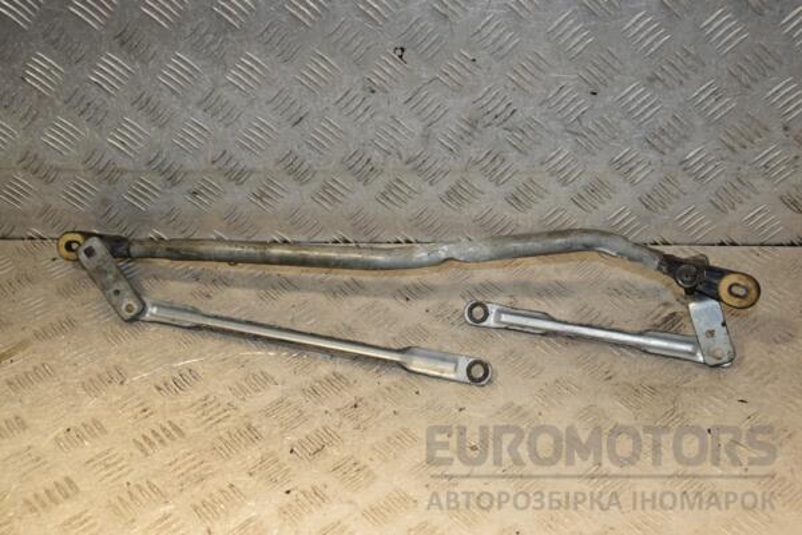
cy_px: 268
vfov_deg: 28.1
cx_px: 401
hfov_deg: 41.1
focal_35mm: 48
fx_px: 1069
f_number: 6.3
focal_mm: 32
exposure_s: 1/200
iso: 800
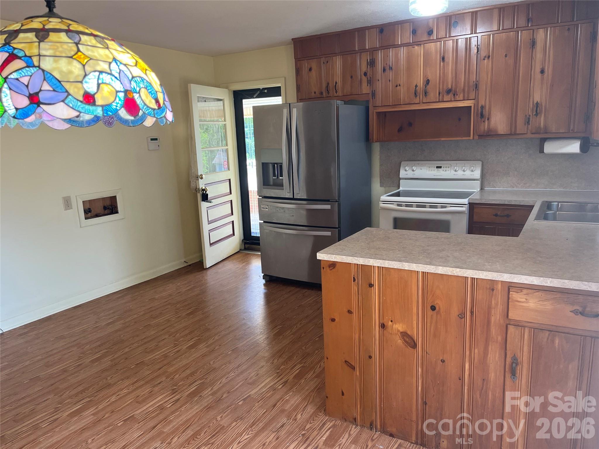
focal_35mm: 26
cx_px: 300
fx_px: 450
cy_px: 224
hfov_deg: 67.3
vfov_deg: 53.1
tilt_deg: -11.1
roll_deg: +1.9
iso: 100
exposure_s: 1/120
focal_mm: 5.1
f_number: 1.6
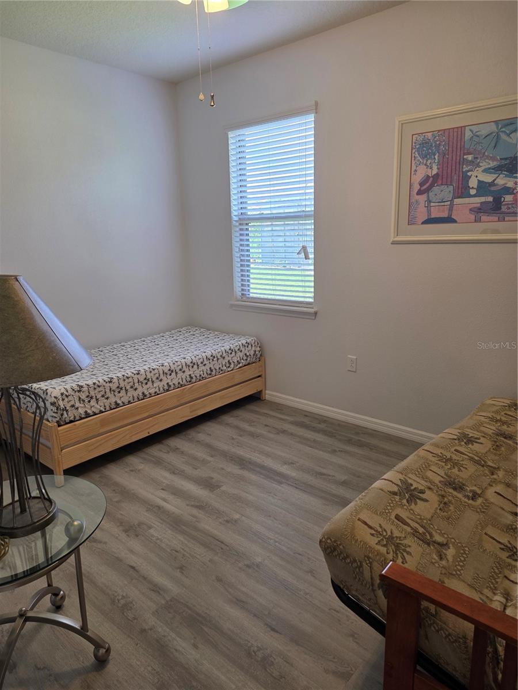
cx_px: 259
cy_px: 345
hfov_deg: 58.9
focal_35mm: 23
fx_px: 459
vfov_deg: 73.9
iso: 80
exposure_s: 1/120
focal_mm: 6.25
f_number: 1.7
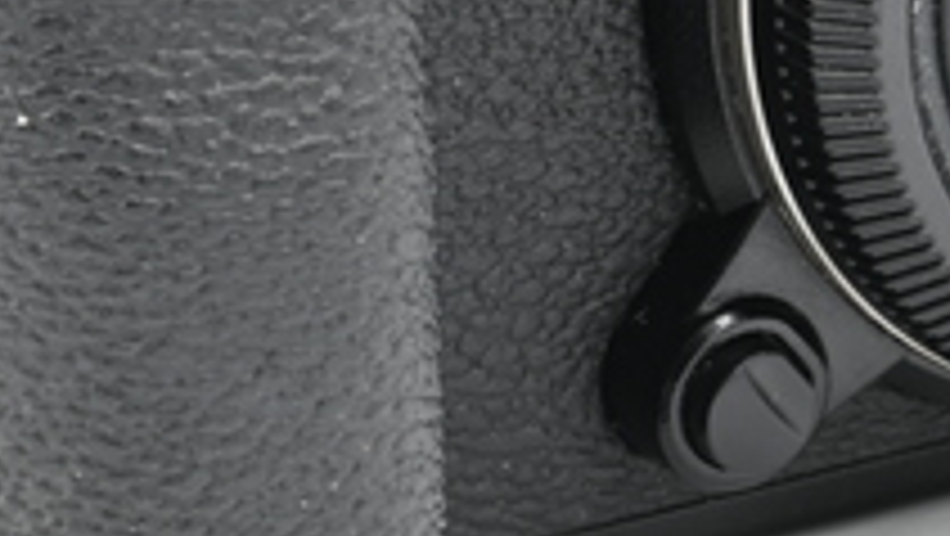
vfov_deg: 3.2
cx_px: 828
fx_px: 9503
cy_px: -363
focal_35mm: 377
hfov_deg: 5.7
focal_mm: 76
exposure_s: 1/6
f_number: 14
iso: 100
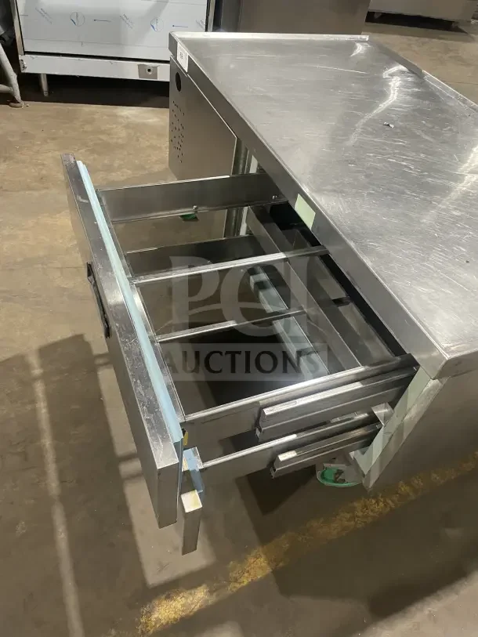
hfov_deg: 53.1
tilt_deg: -44.2
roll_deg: -10.8
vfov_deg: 67.3
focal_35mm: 26
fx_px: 479
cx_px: 239
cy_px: 318
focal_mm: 4.2
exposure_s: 1/60
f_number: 1.6
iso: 320
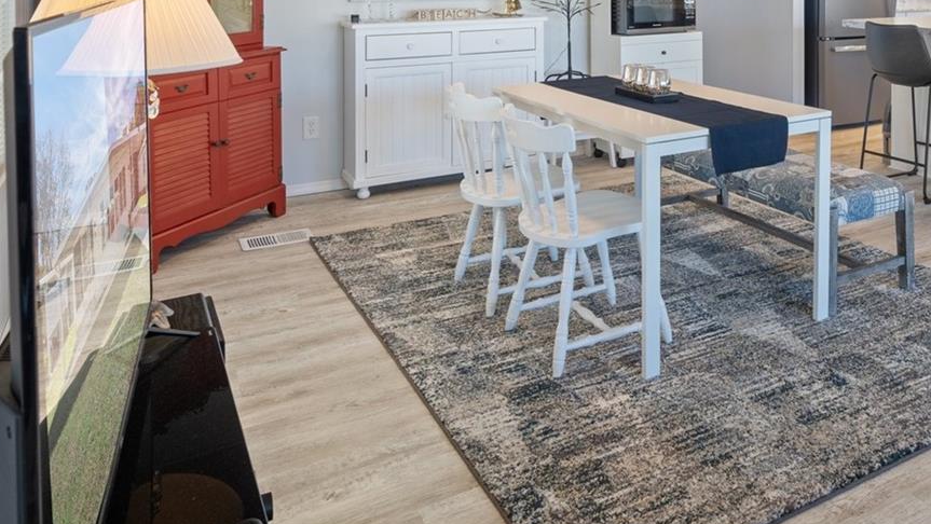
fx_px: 815
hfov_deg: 56.7
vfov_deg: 32.1
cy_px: -29
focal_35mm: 33
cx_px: 690
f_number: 8
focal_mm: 17
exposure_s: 1/2
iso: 400
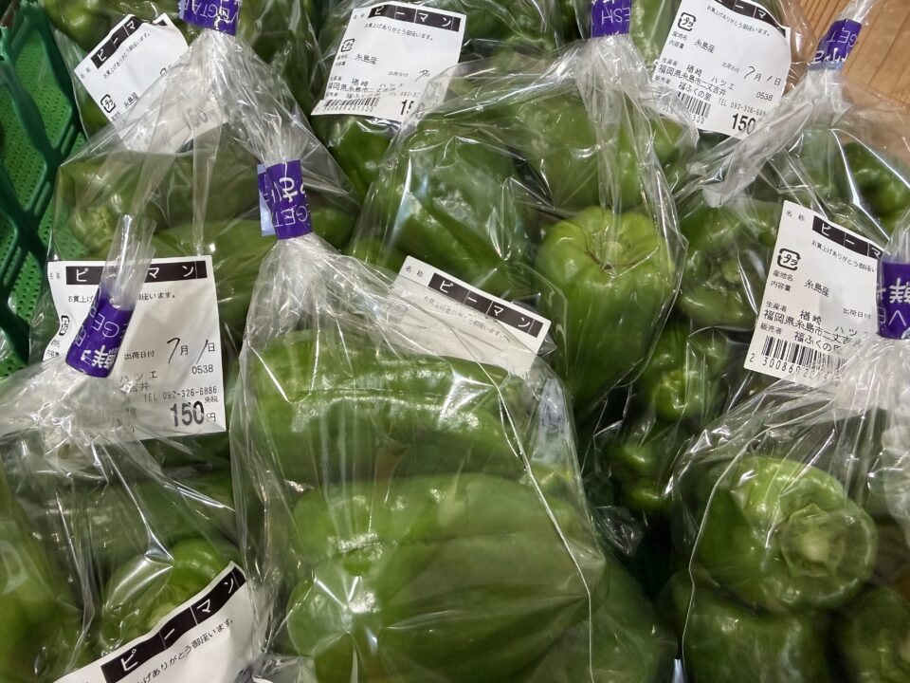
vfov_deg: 56.8
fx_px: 631
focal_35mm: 24
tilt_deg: -44.4
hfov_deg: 71.6
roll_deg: -1.6
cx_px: 455
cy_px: 342
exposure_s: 1/60
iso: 320
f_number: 2.2
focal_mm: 2.22
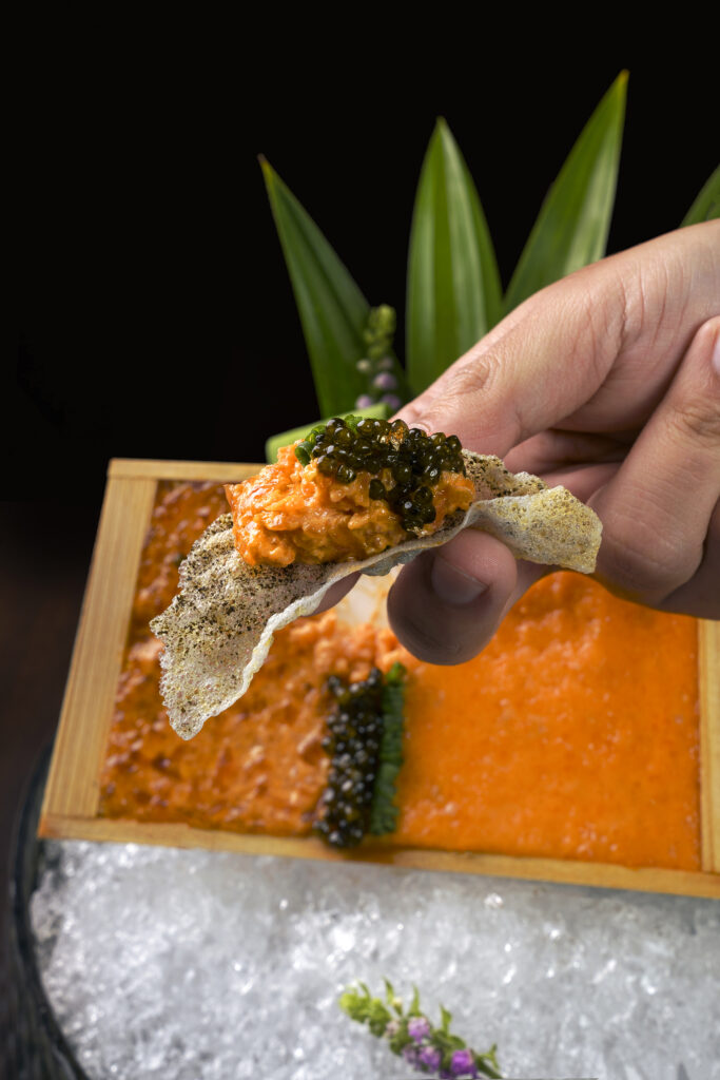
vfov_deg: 28.8
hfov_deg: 19.5
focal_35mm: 70
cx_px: 360
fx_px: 2099
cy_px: 540
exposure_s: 1/200
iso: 200
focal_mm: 70
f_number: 14
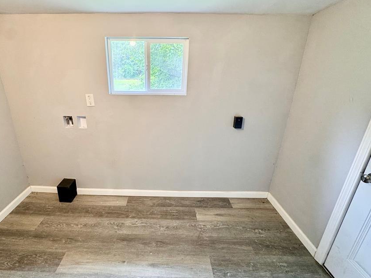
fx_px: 182
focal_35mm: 17
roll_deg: -0.7
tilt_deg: -20.3
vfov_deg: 74.6
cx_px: 160
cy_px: 127
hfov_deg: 90.5
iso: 160
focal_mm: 2.22
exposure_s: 1/60
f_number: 2.2
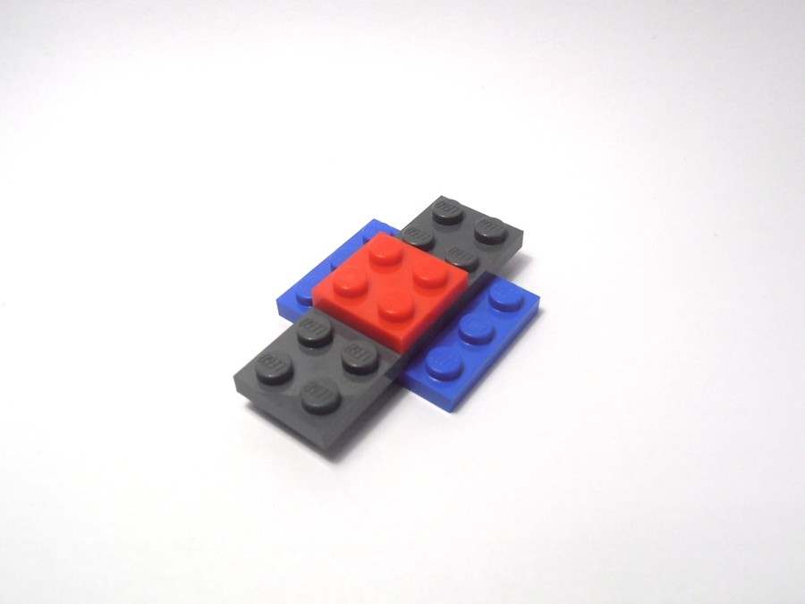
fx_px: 860
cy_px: 302
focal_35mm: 37
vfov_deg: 38.7
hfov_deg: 50.1
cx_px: 402
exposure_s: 1/125
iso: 80
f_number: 3.9
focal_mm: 6.61
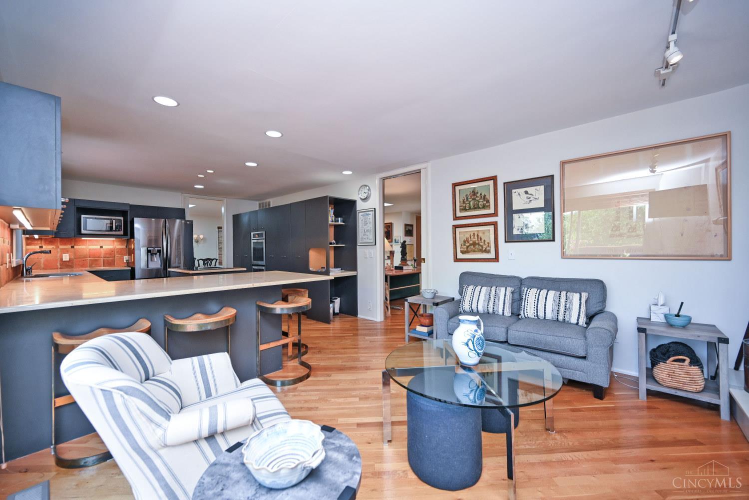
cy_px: 250
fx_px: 291
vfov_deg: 81.2
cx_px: 374
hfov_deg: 104.3
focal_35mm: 14
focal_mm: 14
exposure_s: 1/60
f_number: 4
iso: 280
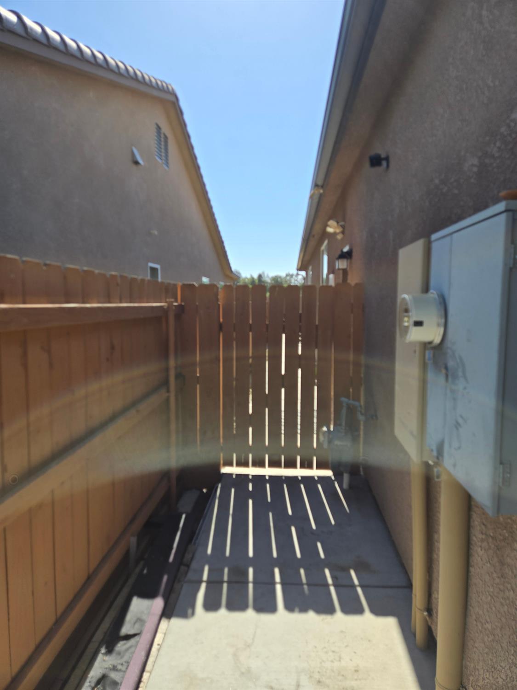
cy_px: 345
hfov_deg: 58.9
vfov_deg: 73.9
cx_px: 258
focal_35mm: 23
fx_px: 458
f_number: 1.8
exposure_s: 1/1672
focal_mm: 5.4
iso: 25
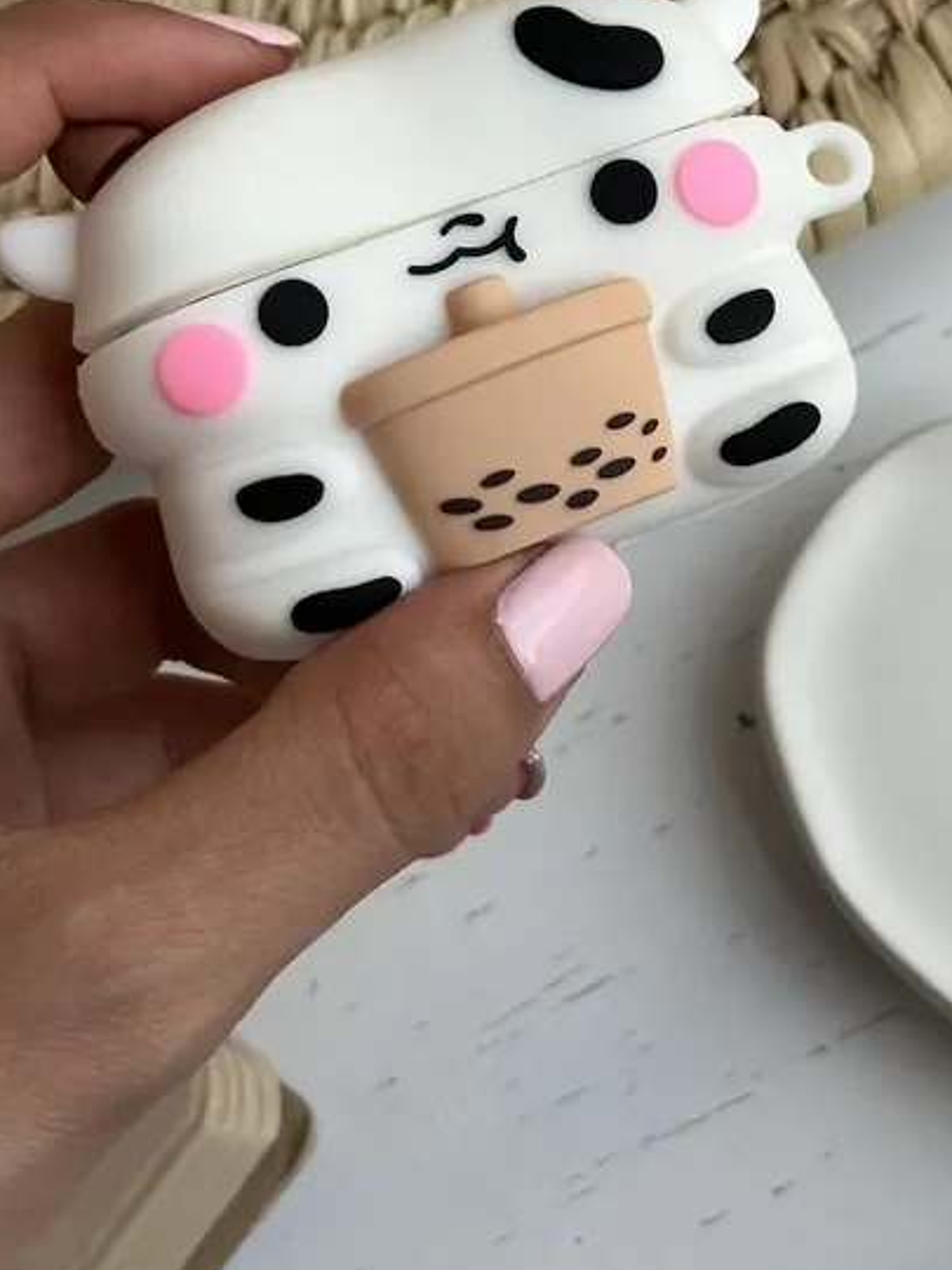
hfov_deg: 18.4
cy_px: 367
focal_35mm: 80
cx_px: 584
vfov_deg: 24.2
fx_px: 2934
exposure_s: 1/601
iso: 80
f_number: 1.78
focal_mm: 6.86
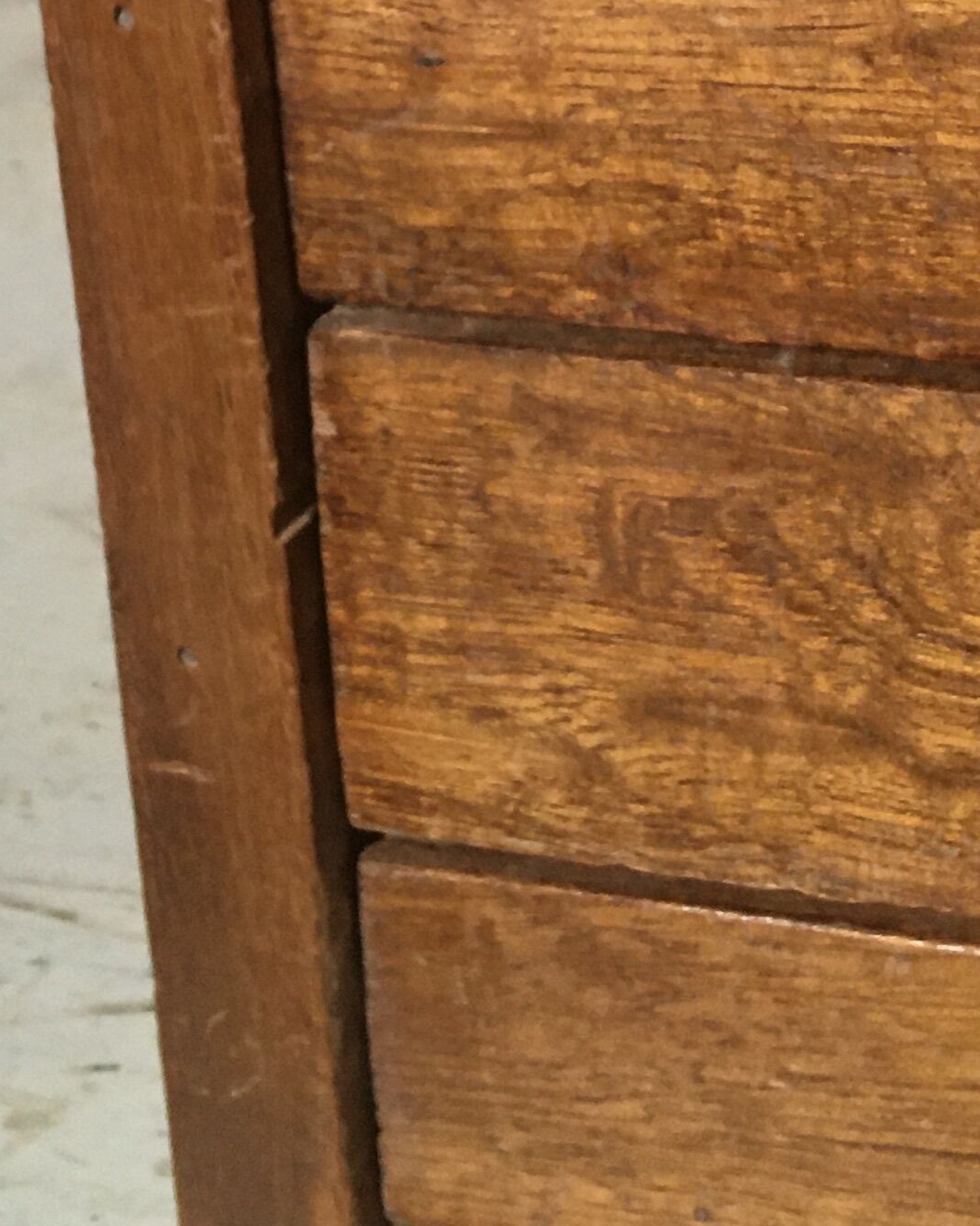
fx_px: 3082
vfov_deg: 21.2
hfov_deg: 18.0
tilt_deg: -19.6
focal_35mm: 85
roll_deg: +3.0
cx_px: 652
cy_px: -162
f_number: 2.2
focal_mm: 4.15
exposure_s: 1/33
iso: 160
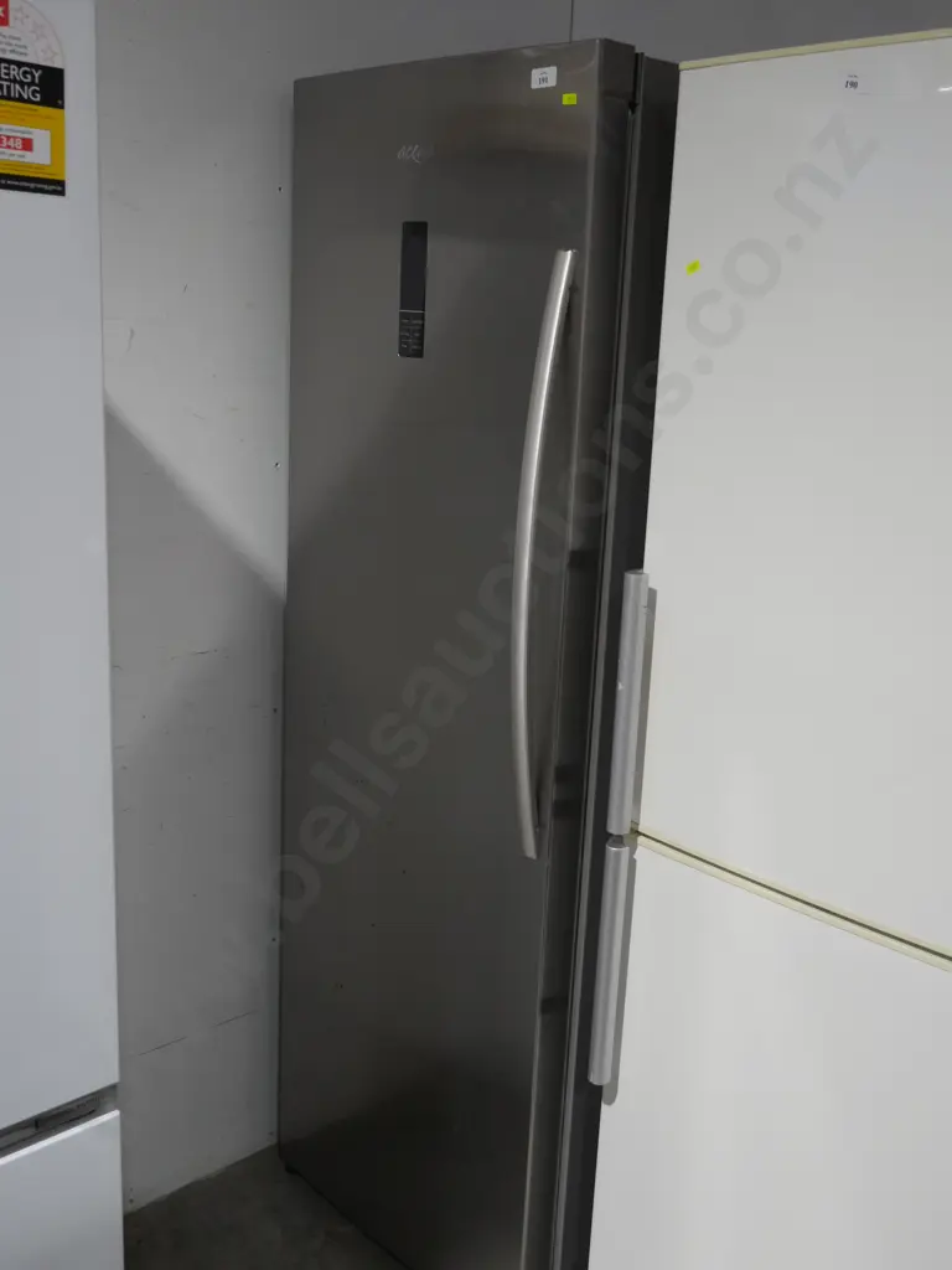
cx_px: 476
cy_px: 635
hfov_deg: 37.7
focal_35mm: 38
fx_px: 1393
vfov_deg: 49.0
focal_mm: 19
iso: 320
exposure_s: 1/60
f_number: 4.1
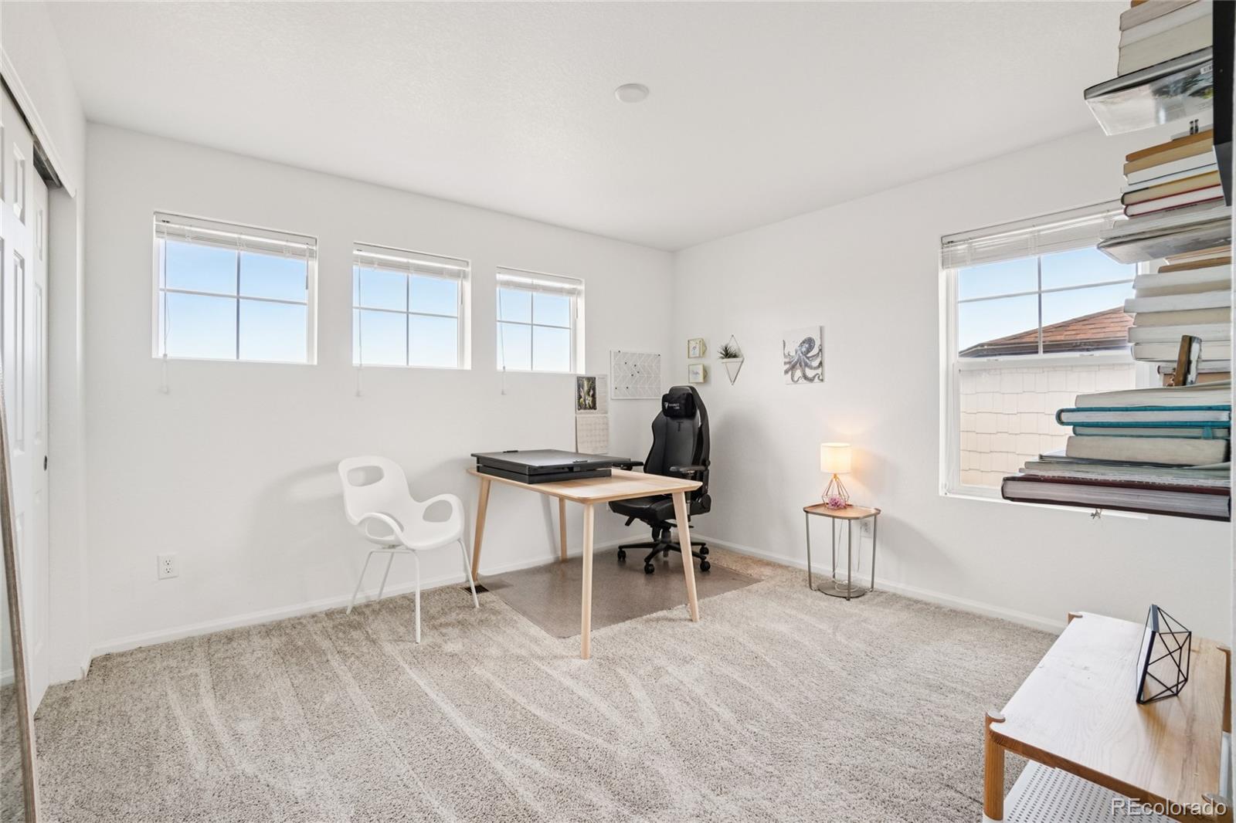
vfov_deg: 77.3
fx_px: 515
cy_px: 412
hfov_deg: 100.4
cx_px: 618
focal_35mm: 15
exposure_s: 1/50
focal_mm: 10
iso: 400
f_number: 8
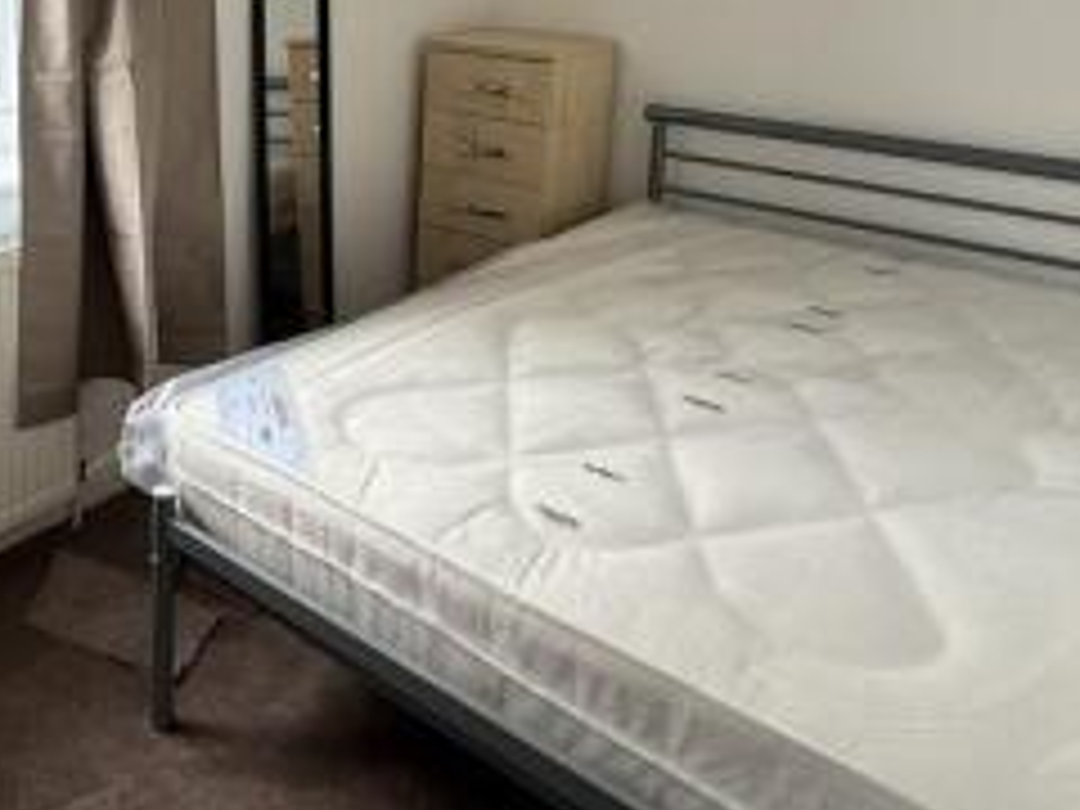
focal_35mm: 34
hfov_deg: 48.7
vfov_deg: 38.6
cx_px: 124
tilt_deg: -8.5
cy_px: 65
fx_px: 1061
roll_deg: +0.3
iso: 64
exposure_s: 1/147
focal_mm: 2.22
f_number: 2.2
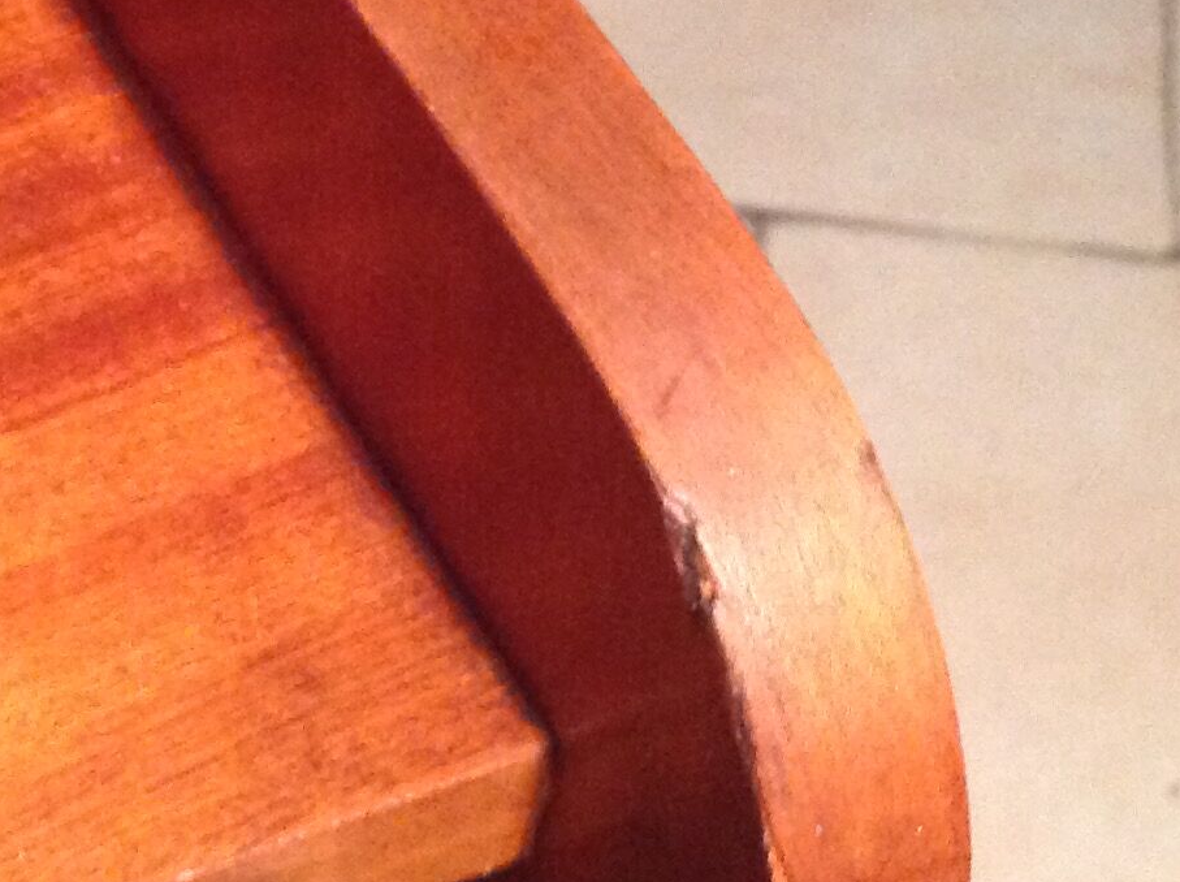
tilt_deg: -51.2
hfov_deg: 19.5
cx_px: 226
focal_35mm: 100
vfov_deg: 14.7
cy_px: 669
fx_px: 3405
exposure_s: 1/17
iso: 500
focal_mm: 4.28
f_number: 2.4
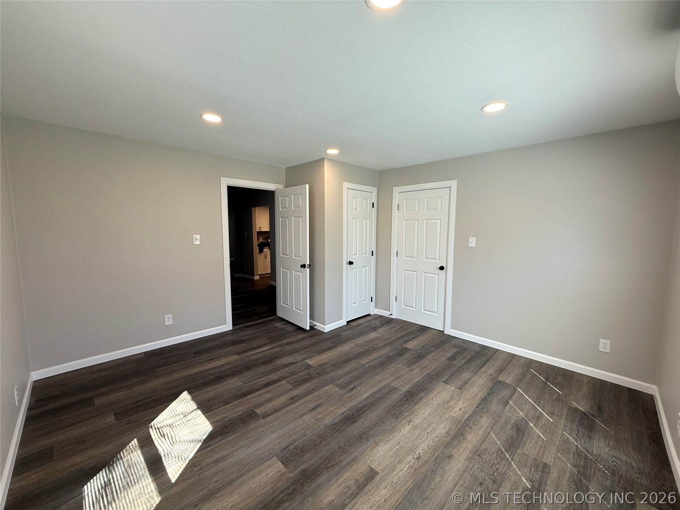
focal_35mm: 14
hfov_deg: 102.1
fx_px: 275
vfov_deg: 85.7
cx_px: 340
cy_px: 255
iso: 80
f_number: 2.2
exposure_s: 1/120
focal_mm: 2.22
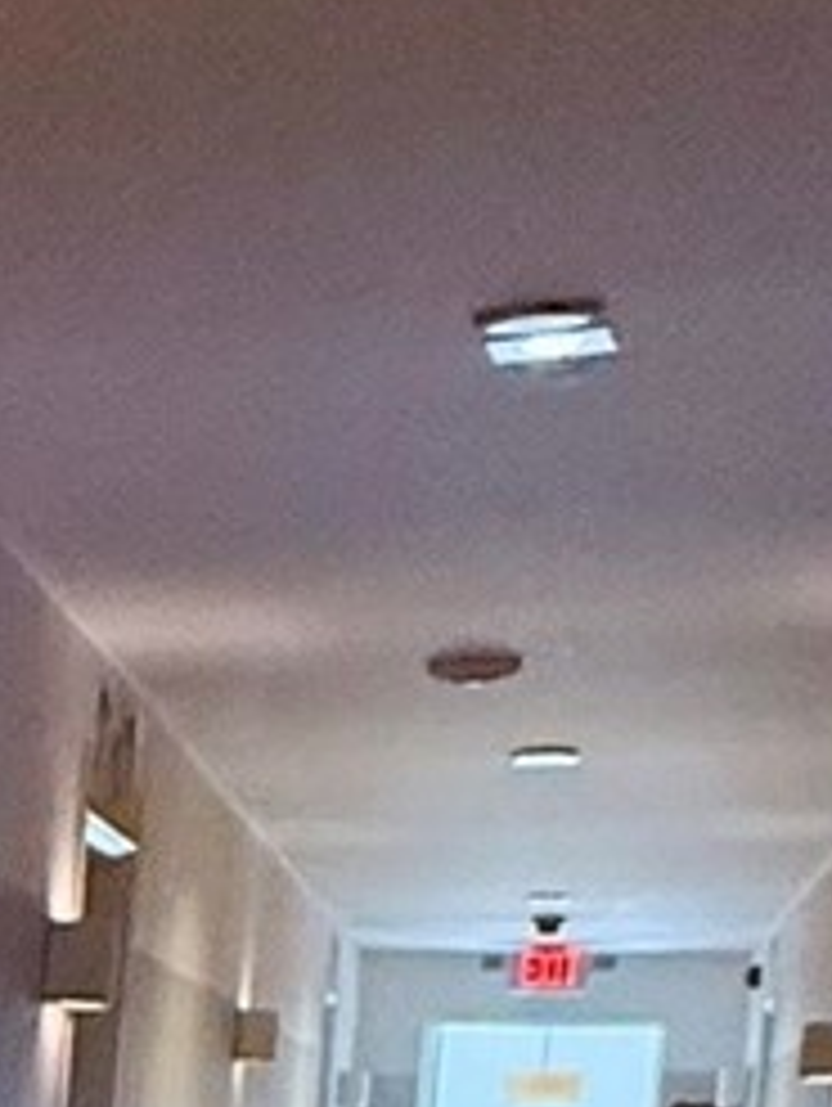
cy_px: 1274
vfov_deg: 20.3
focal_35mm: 91
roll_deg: -1.4
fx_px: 2911
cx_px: -1709
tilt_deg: -4.3
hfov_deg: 10.7
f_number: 2.2
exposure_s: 1/60
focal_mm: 2.22
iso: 500
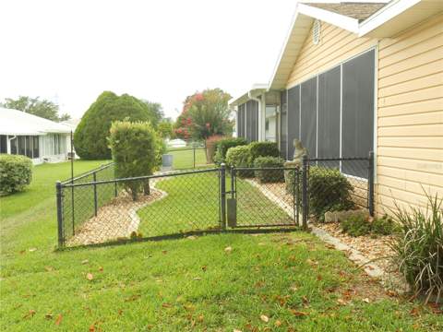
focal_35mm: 38
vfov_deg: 37.7
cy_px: 166
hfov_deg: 49.0
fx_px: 486
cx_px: 222
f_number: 4.2
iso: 80
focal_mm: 6.8
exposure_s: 1/160
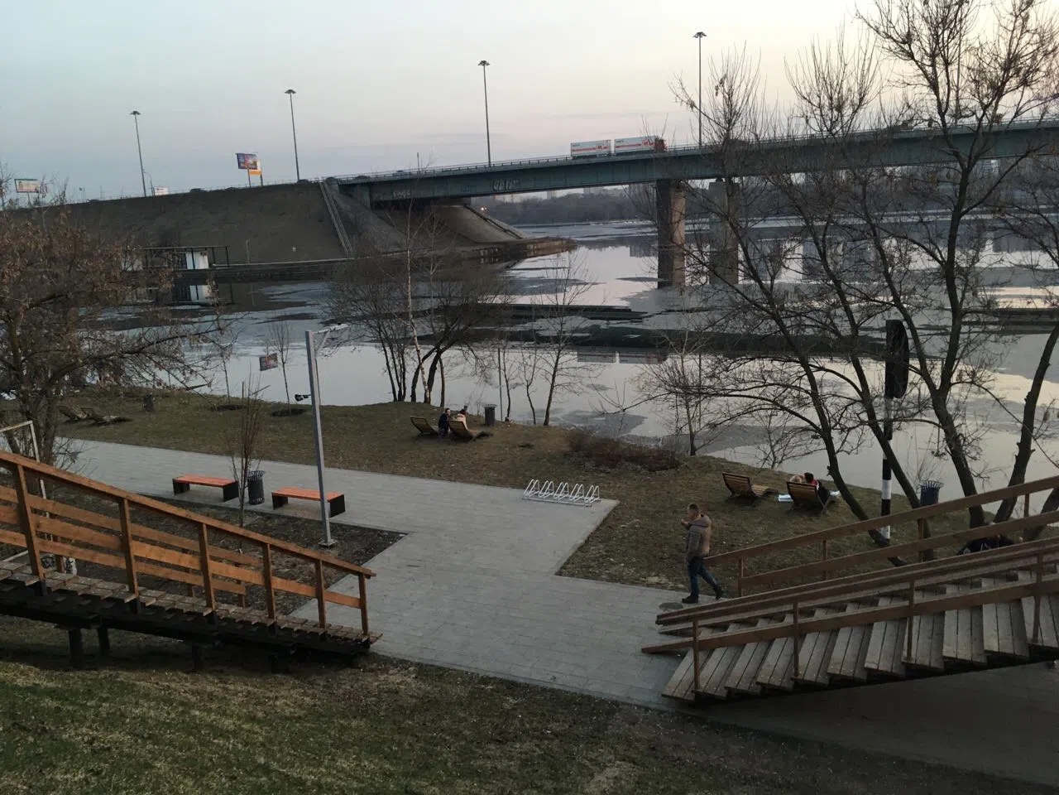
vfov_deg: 48.2
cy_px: 398
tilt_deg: -13.2
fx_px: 887
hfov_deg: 61.7
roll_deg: +3.0
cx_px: 530
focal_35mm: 29
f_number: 2.2
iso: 64
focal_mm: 4.15
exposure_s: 1/33
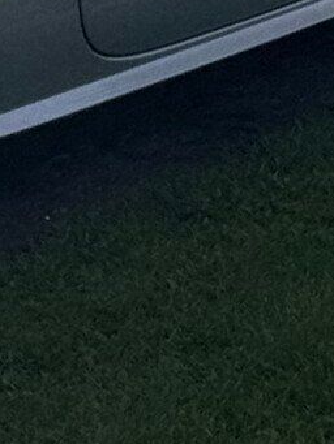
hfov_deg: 4.0
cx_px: -504
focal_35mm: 366
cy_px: -568
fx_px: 4706
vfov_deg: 5.3
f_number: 1.78
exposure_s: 1/10526
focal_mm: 6.76
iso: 80
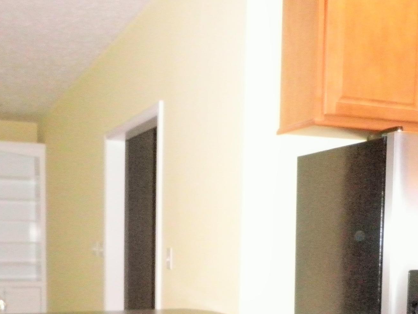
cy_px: 313
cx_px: 200
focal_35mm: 55
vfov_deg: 25.3
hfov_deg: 34.9
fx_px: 664
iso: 800
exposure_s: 1/30
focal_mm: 4.3
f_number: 3.3
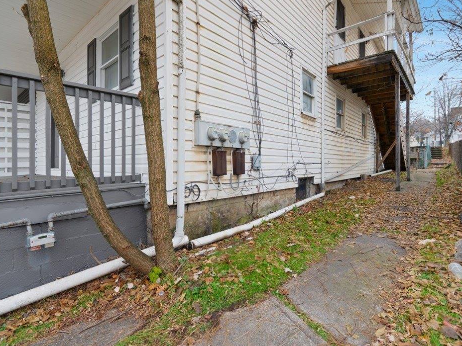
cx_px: 226
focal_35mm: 18
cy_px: 171
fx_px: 240
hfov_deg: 87.7
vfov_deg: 71.6
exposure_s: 1/30
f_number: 8
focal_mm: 16
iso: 400
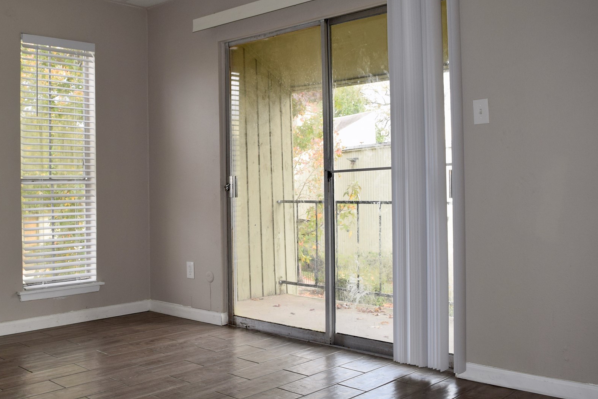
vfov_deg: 35.9
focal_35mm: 37
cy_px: 183
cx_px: 218
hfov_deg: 51.3
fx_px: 615
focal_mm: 18
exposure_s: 1/125
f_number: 5.6
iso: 360
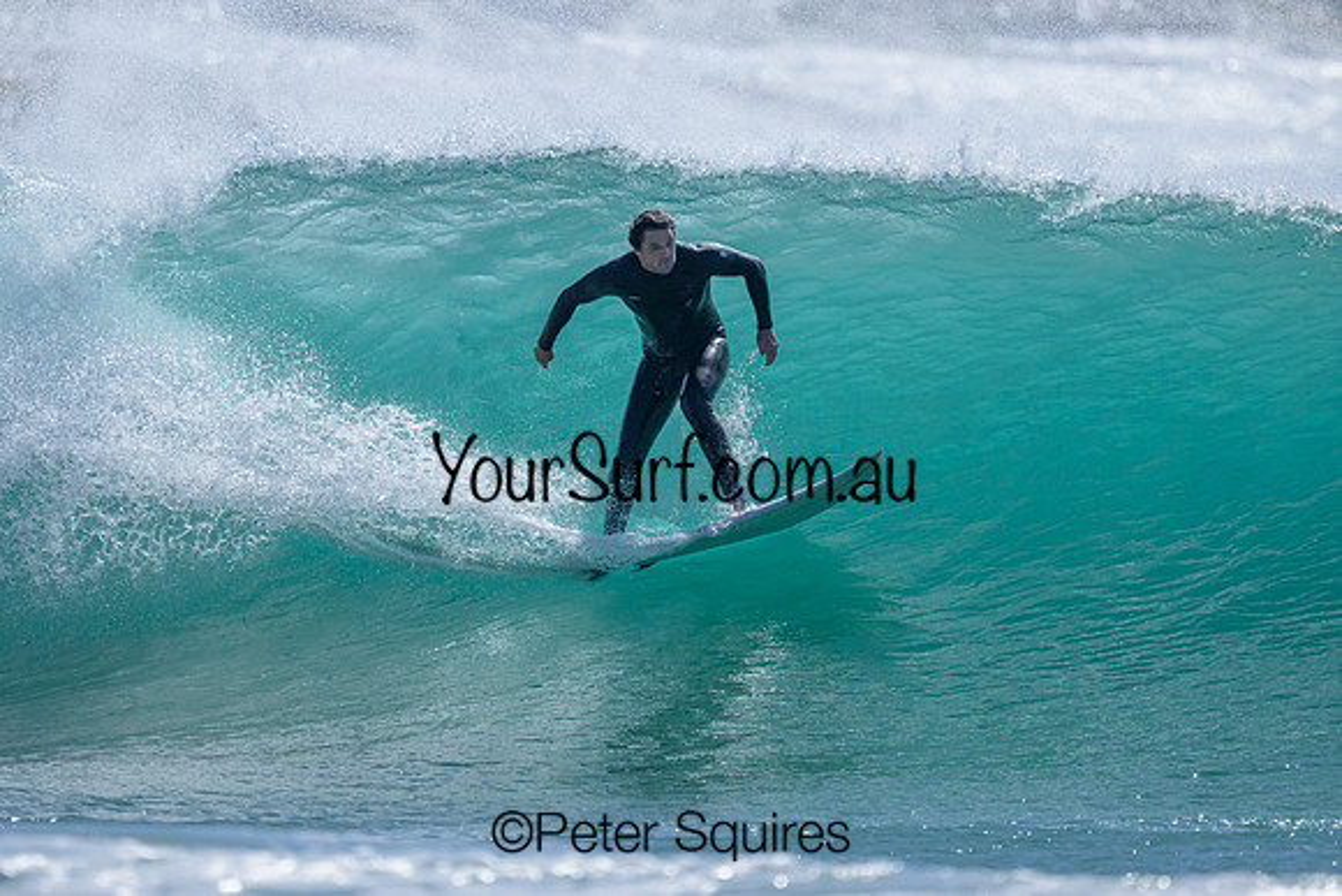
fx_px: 35838
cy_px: 453
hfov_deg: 2.1
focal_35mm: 961
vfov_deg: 1.4
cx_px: 611
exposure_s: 1/2000
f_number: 6.3
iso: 1600
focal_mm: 800
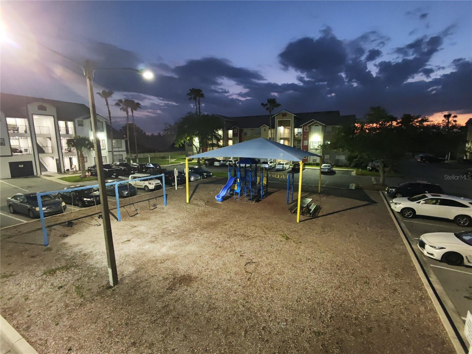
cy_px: 177
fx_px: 218
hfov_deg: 94.5
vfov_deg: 78.1
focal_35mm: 16
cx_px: 236
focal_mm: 16
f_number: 2.55
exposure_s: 1/33
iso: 3000
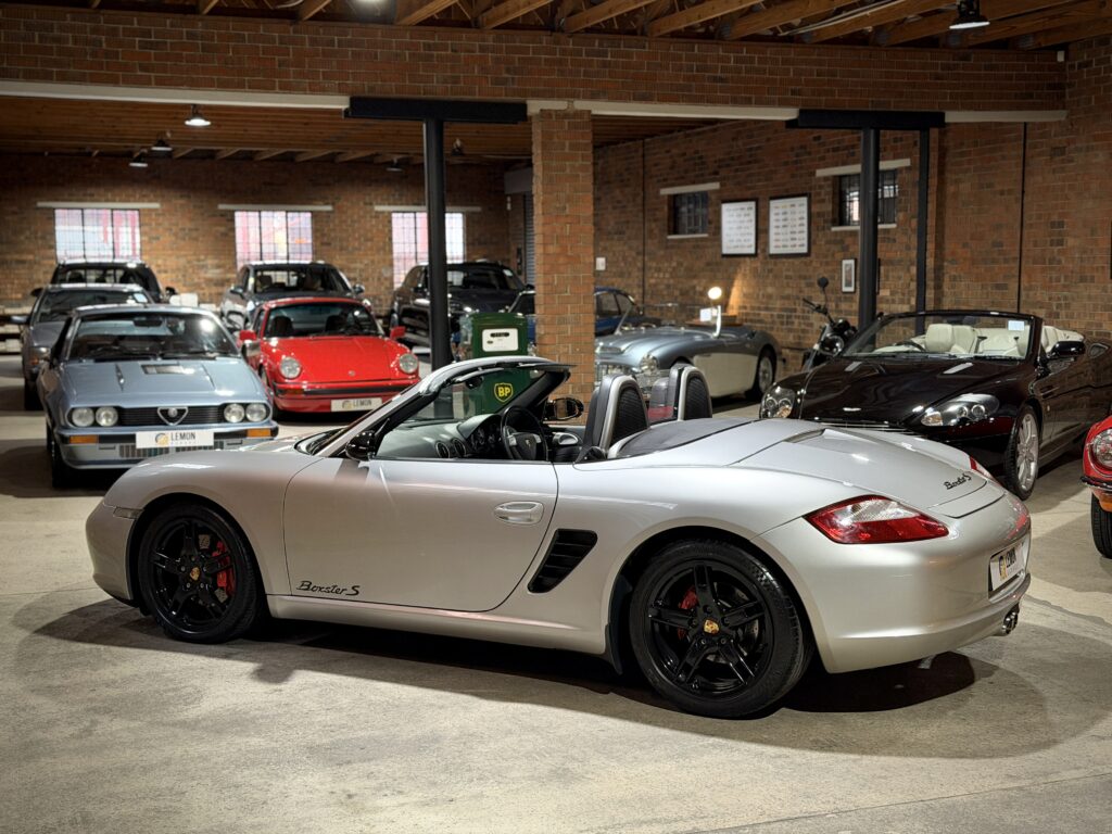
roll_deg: +0.4
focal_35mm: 48
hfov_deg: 39.7
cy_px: 417
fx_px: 1542
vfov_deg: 30.3
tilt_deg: -6.0
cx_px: 556
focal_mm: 6.76
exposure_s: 1/50
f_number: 1.78
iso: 200
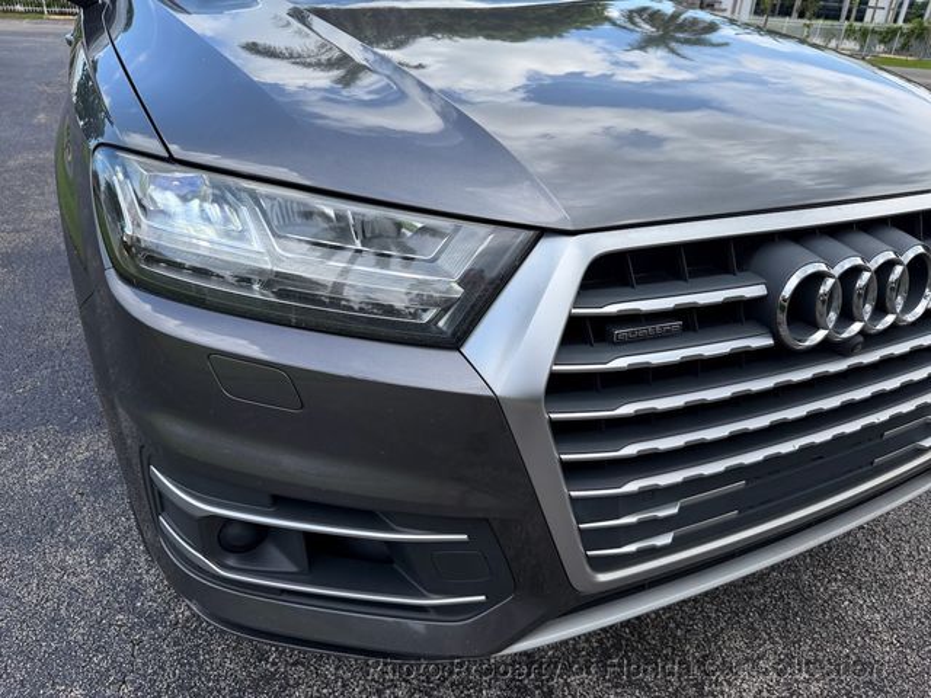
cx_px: 466
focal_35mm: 24
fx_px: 645
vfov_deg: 56.8
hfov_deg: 71.6
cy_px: 349
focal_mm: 6.76
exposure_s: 1/1437
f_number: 1.78
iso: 80
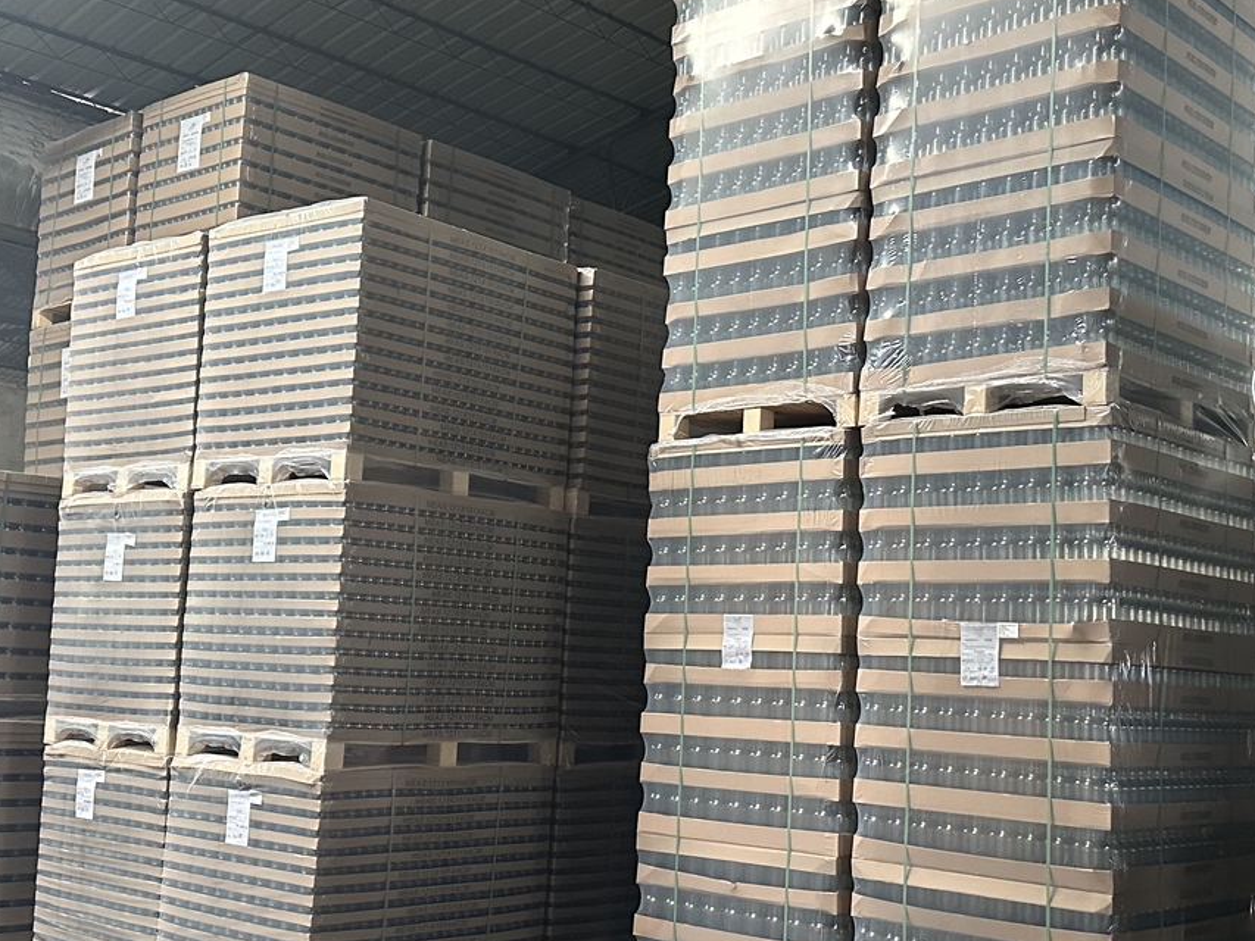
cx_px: 721
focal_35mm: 45
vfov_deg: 32.2
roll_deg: -3.1
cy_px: 472
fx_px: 1632
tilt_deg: +6.3
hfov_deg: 42.0
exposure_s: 1/60
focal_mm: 6.86
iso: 500
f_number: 1.78
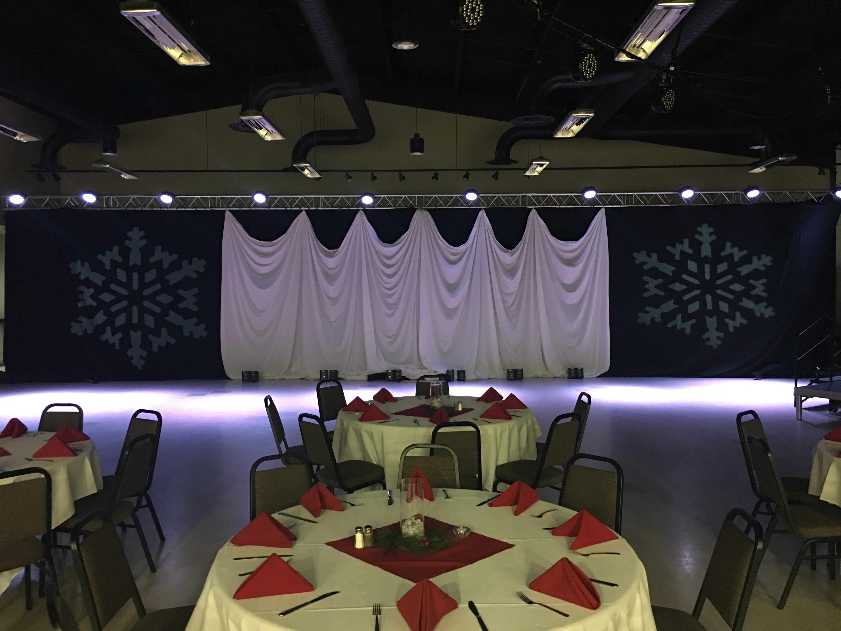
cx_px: 420
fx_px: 705
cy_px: 316
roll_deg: -0.5
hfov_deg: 61.7
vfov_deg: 48.2
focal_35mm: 29
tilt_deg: -1.6
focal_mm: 4.15
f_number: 2.2
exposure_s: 1/4
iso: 80
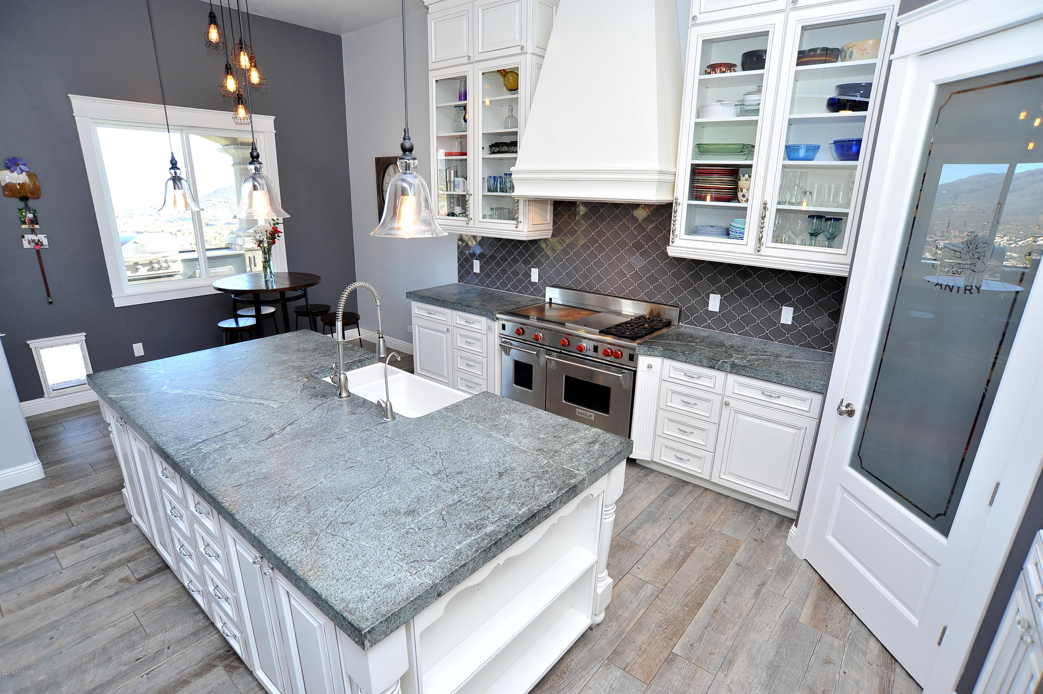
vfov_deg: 67.3
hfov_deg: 90.0
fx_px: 521
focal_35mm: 18
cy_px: 347
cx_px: 522
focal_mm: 18
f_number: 6.3
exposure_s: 1/60
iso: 640
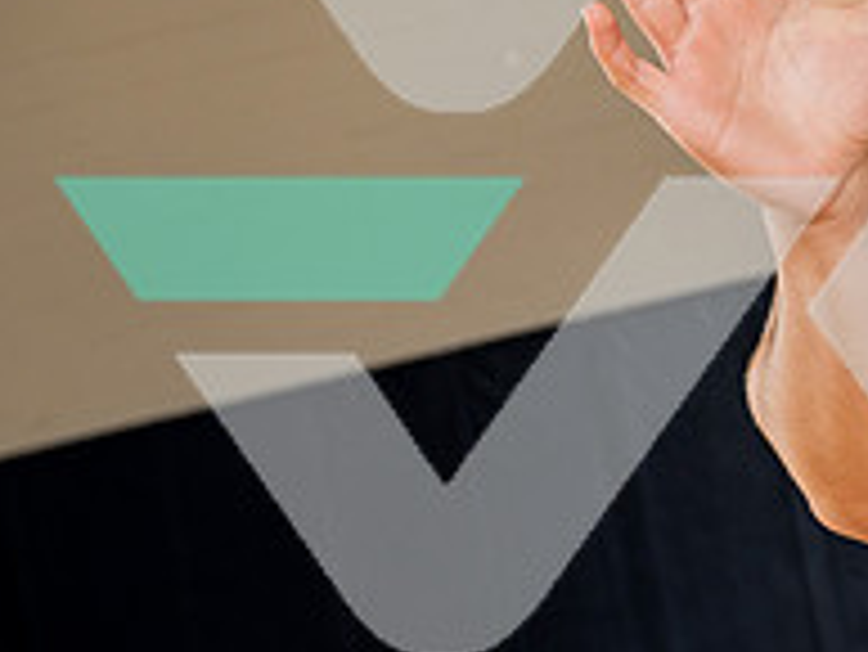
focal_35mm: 130
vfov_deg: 11.2
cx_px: 1214
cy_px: -128
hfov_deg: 14.4
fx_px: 3262
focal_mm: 45
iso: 400
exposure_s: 1/250
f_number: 5.6
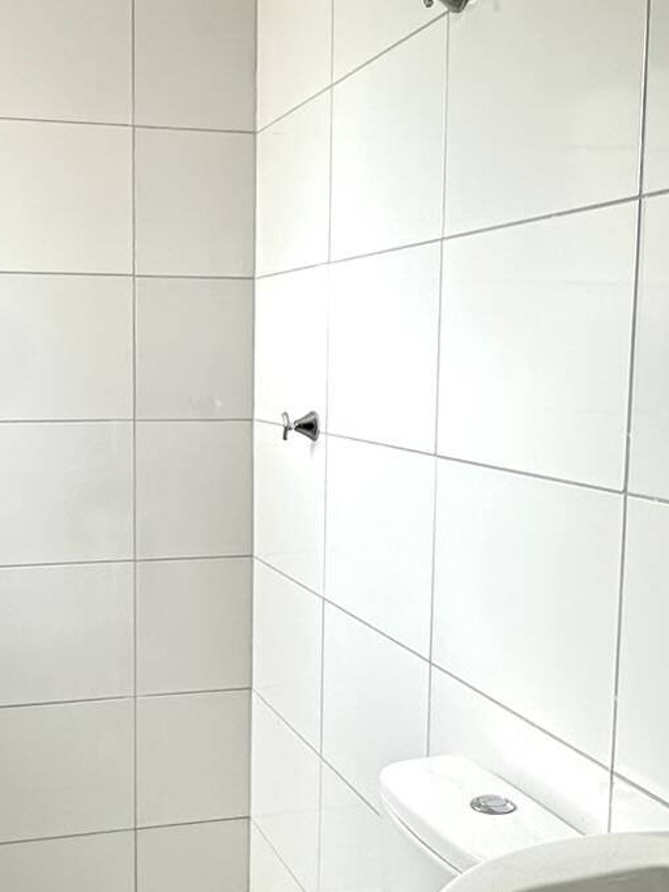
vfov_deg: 44.8
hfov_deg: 33.8
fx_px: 1083
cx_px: 189
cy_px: 479
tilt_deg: -4.3
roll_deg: -3.1
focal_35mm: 42
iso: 125
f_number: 2.2
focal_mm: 2.22
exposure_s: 1/99
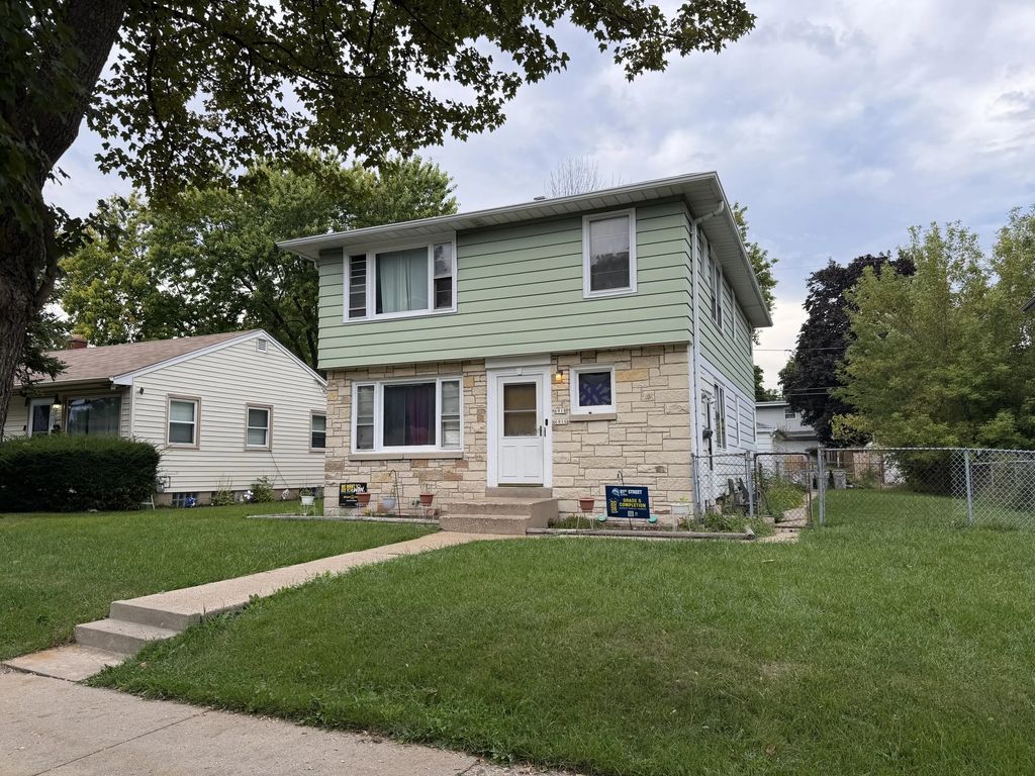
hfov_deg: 71.6
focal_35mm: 24
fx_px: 718
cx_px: 518
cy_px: 388
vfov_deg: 56.8
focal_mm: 6.76
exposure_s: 1/788
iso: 100
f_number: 1.78
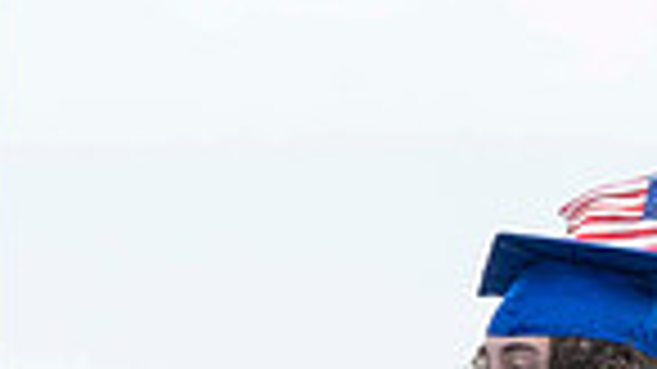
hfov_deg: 3.5
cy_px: 321
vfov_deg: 1.9
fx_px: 10849
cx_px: -359
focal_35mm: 623
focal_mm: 70
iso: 200
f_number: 13
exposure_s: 1/250
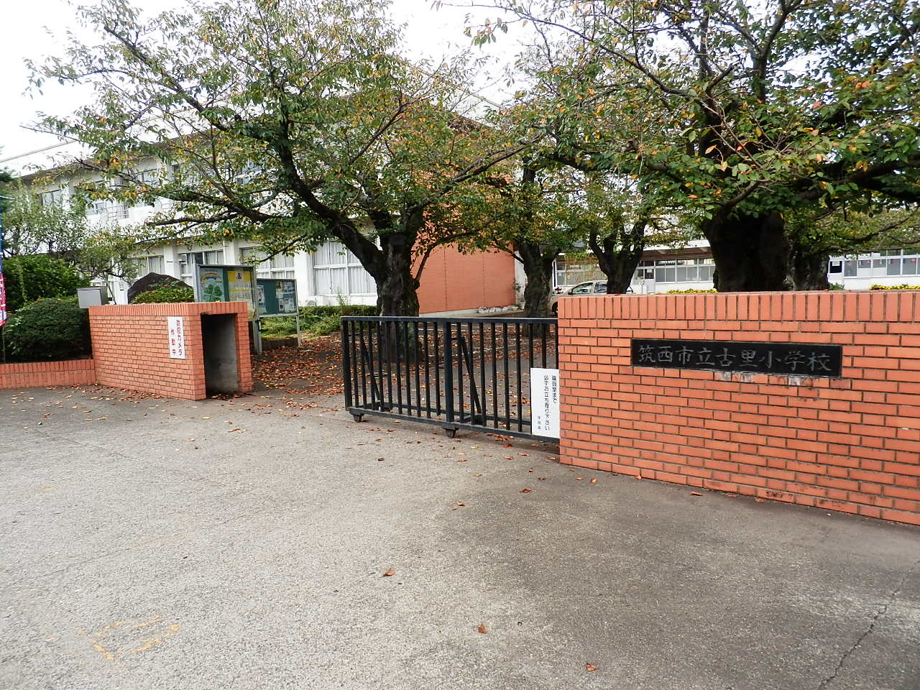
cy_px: 345
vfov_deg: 56.8
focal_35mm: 24
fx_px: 638
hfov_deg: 71.6
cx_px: 460
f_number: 3
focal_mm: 4.2
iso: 80
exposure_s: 1/250
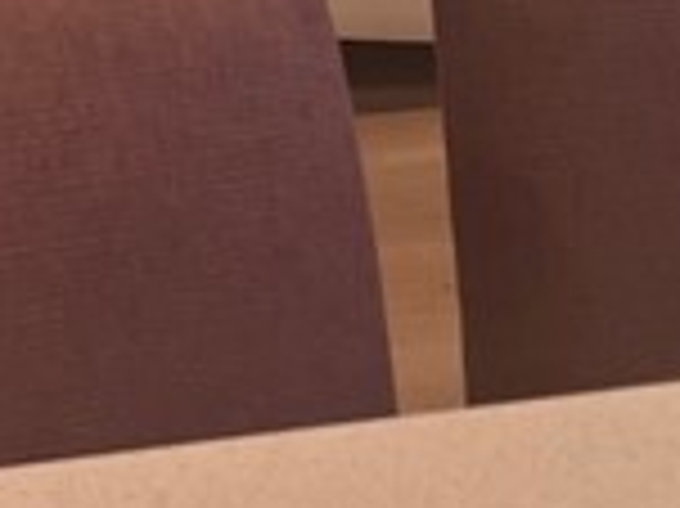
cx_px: -297
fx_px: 3455
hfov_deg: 10.9
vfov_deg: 8.0
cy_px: -544
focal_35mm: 176
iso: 80
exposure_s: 1/120
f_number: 1.5
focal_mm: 5.7
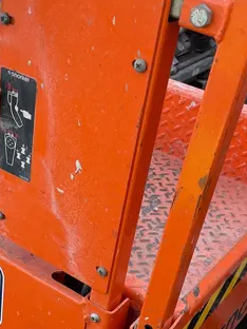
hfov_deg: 23.7
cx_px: 55
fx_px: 580
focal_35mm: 61
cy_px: 245
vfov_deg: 31.2
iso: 32
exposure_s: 1/392
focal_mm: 4.2
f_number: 1.6
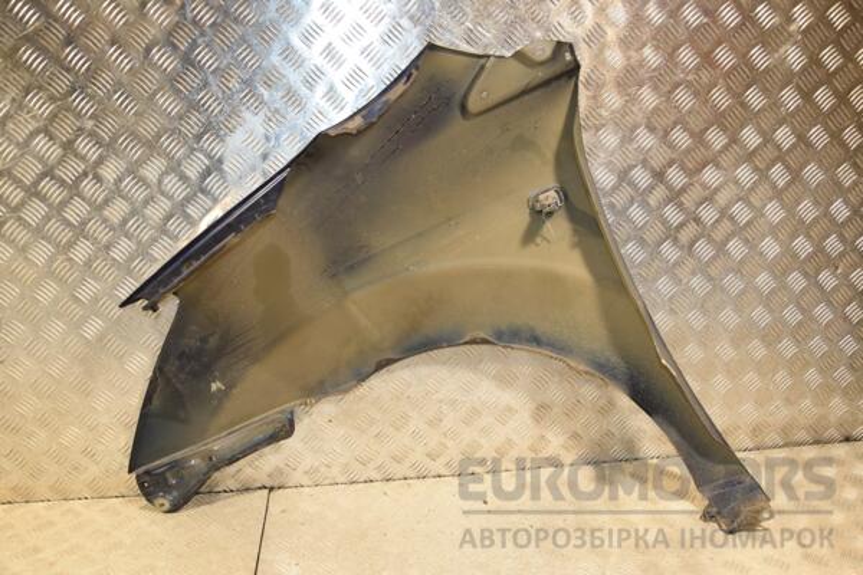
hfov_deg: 59.5
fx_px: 755
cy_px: 288
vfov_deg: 41.7
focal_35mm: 32
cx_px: 432
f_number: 5
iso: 800
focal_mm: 21
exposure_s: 1/200
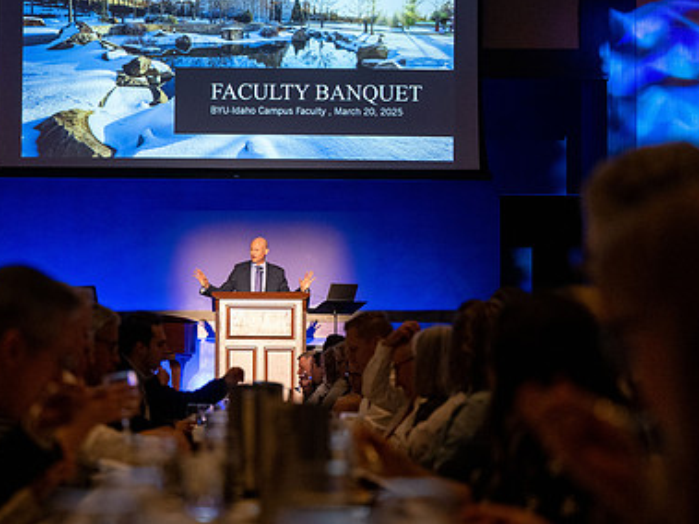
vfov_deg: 14.4
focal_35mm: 103
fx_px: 2079
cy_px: 276
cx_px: 258
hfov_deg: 19.0
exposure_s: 1/400
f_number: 2.8
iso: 2500
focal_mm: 70
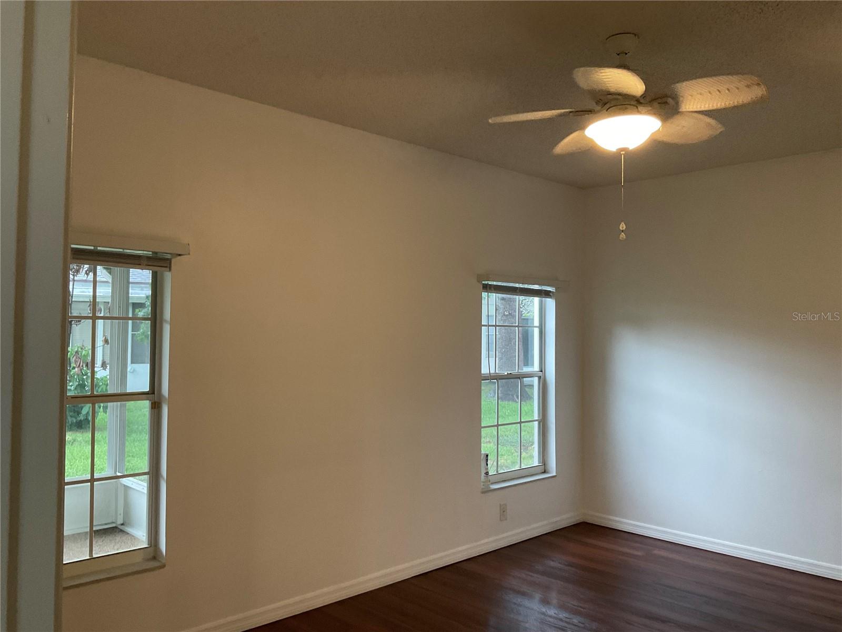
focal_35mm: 29
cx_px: 421
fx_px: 705
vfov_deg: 48.2
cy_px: 316
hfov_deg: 61.7
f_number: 1.8
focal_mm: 3
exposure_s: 1/60
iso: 125
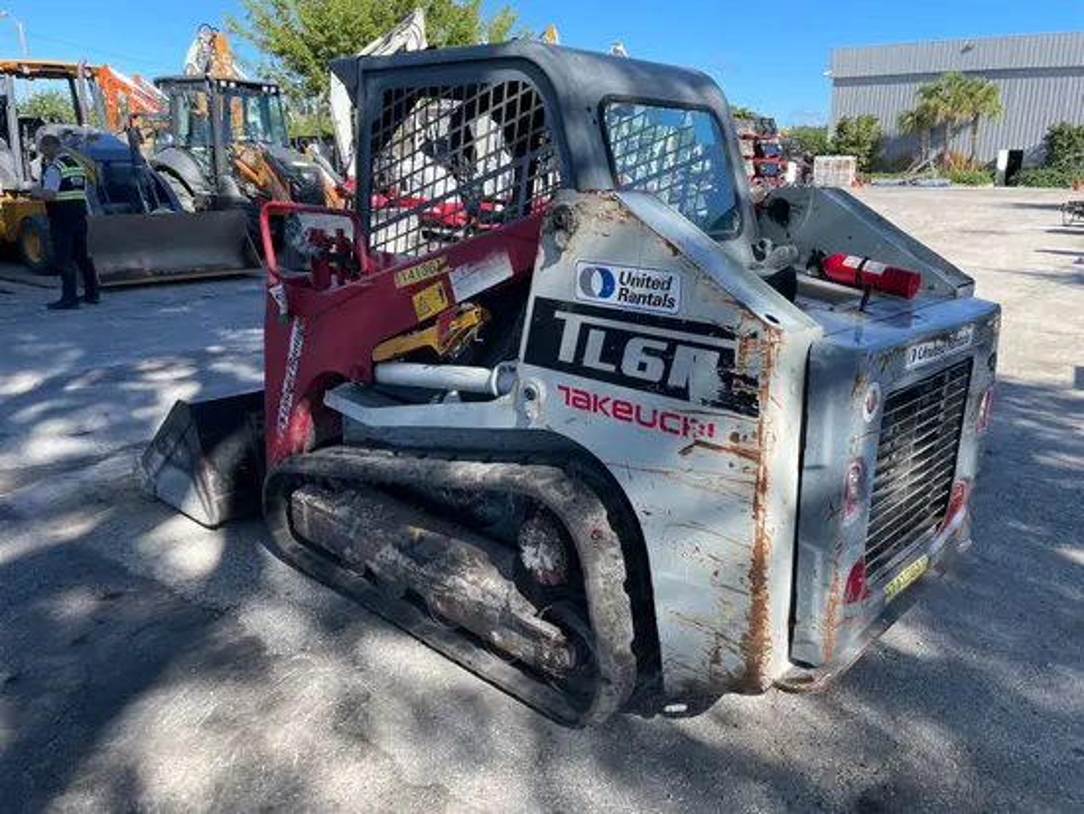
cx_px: 542
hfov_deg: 67.3
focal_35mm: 26
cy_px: 407
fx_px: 815
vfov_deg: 53.1
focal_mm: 4.2
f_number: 1.6
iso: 32
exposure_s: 1/910
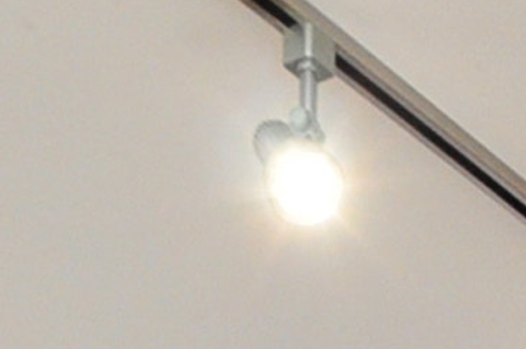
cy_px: 1363
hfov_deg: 14.9
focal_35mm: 119
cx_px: 969
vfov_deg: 7.8
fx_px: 1736
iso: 1000
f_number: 4.5
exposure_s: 1/80
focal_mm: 10
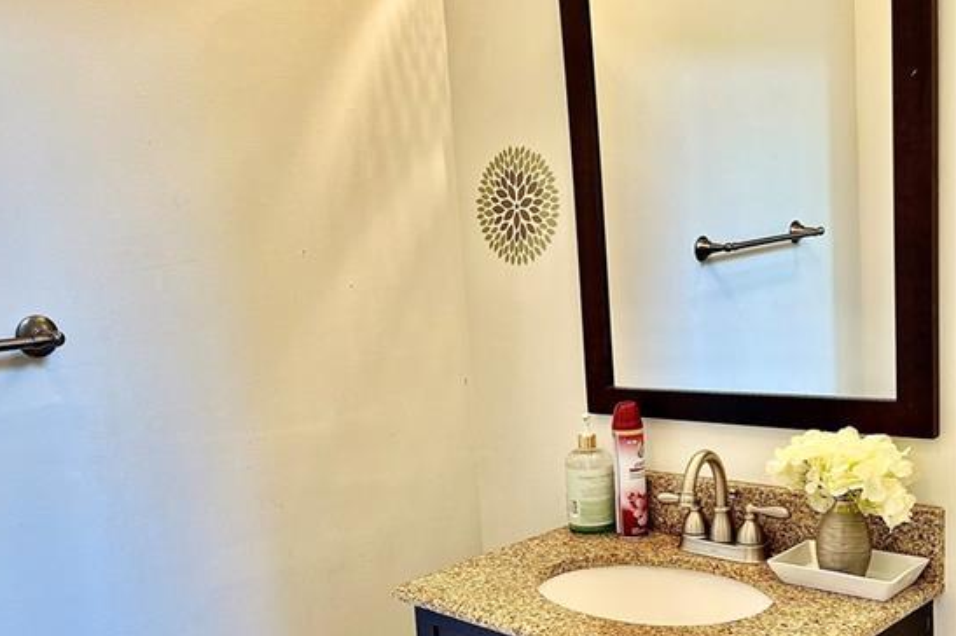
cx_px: 456
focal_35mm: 38
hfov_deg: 50.7
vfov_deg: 34.6
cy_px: 444
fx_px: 1008
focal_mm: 5.7
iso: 80
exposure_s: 1/120
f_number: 1.5
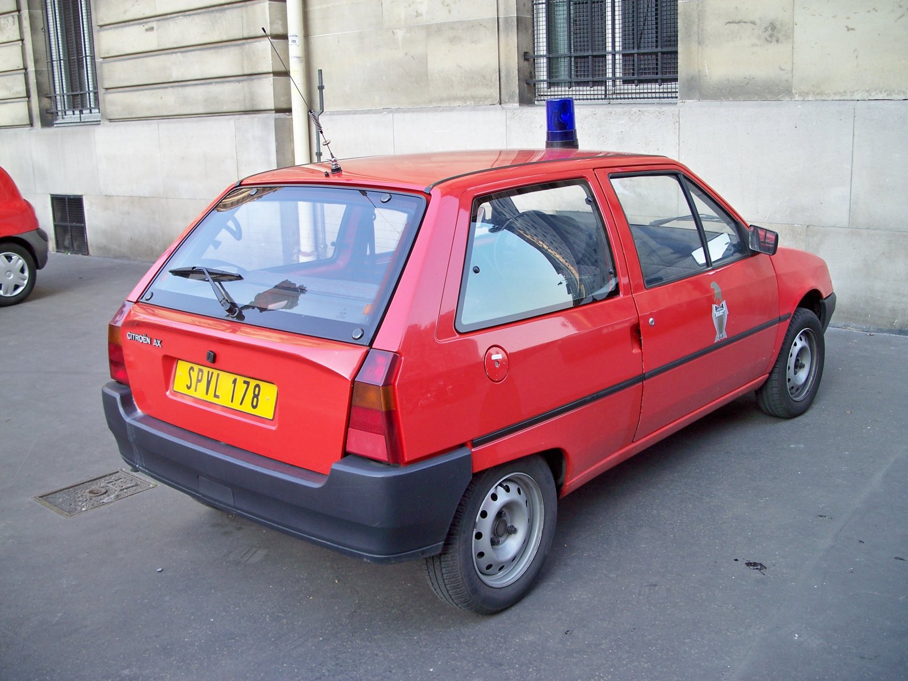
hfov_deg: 50.1
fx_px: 971
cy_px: 340
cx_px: 454
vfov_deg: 38.7
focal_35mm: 37
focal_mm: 7.8
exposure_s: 1/80
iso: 64
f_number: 2.8
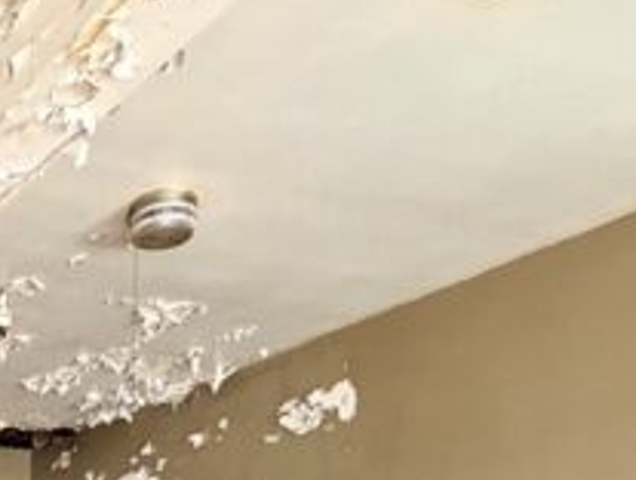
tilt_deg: -0.3
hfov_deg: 28.2
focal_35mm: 54
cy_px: 711
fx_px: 994
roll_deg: +0.3
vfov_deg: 22.5
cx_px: -224
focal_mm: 2.22
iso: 500
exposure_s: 1/60
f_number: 2.2
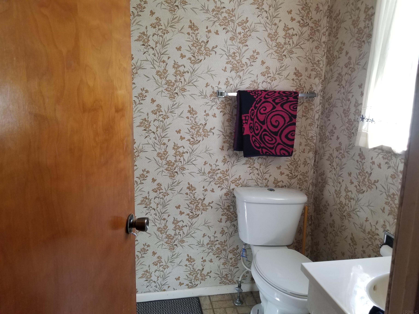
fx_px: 315
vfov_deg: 53.1
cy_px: 157
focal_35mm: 26
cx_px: 210
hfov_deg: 67.3
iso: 125
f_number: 1.7
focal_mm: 4.25
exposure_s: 1/60
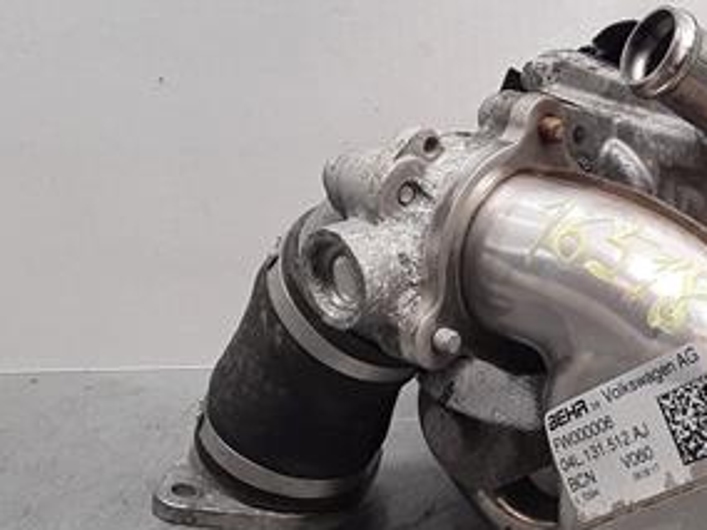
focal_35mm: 63
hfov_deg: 29.3
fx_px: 1287
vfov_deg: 23.1
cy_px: 396
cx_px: 657
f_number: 1.9
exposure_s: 1/50
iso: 40
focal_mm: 2.91
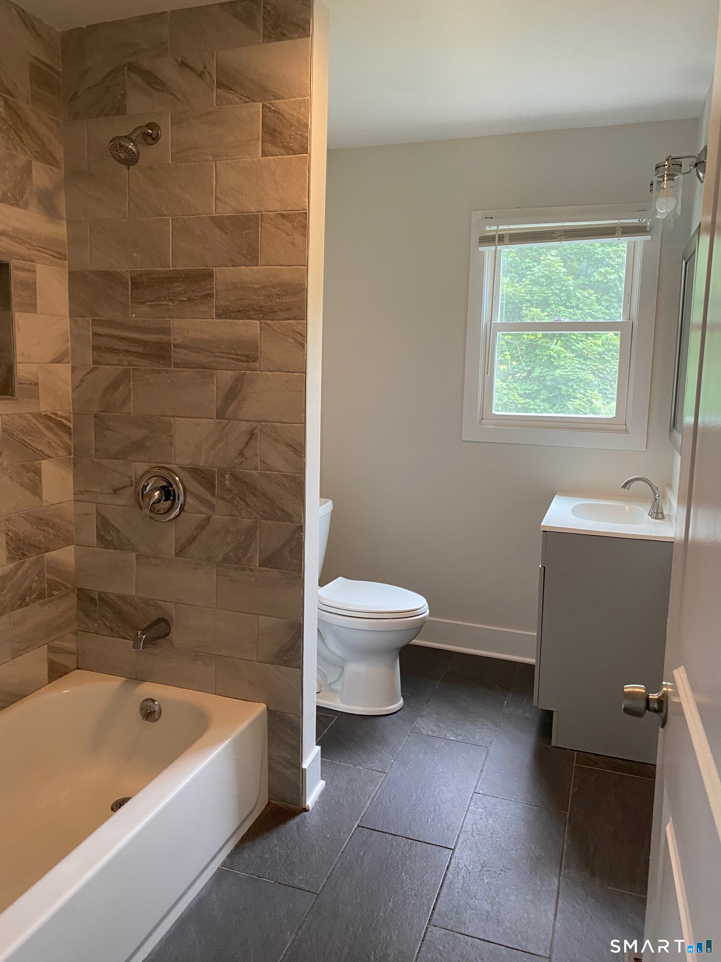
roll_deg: -0.1
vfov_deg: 67.3
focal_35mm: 26
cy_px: 481
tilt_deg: -8.2
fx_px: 722
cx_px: 360
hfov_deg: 53.1
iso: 200
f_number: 1.8
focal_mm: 4.25
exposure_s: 1/60
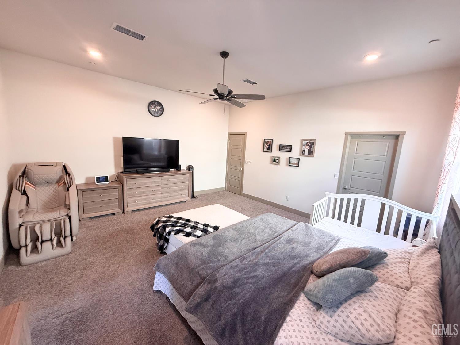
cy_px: 172
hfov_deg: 102.1
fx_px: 186
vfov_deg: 85.7
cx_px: 230
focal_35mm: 14
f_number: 2.2
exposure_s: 1/60
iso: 200
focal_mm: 2.22
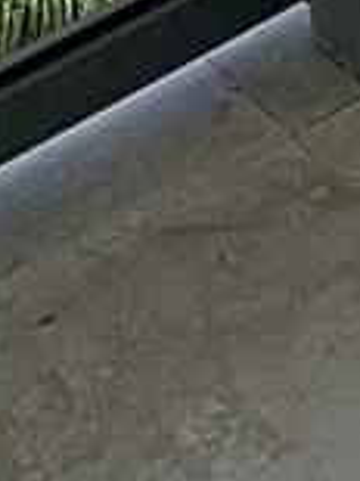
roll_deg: +2.0
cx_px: 1310
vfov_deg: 7.8
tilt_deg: -14.1
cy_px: -1204
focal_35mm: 201
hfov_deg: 6.3
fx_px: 2791
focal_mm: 4.25
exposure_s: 1/1953
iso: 25
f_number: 1.8
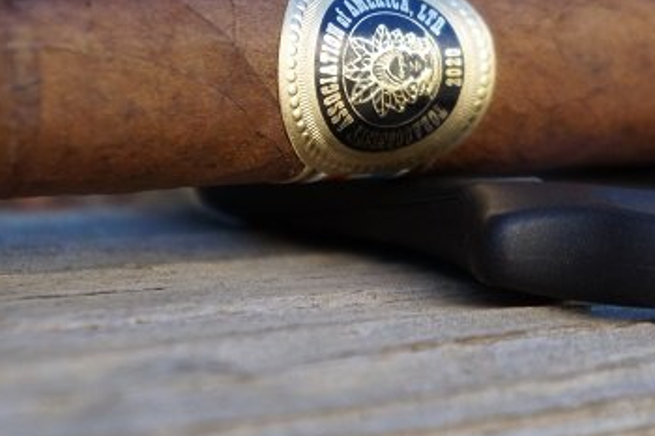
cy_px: 70
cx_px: 498
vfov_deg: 8.3
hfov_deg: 12.4
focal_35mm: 165
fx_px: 3001
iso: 125
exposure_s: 1/100
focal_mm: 55
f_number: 5.6
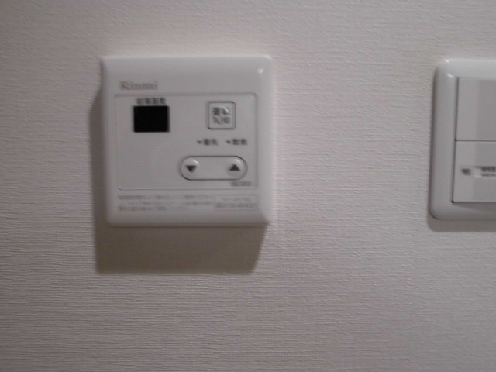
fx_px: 416
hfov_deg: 61.7
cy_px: 186
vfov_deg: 48.2
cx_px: 248
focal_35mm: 29
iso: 400
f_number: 3.7
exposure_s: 1/15
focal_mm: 5.3
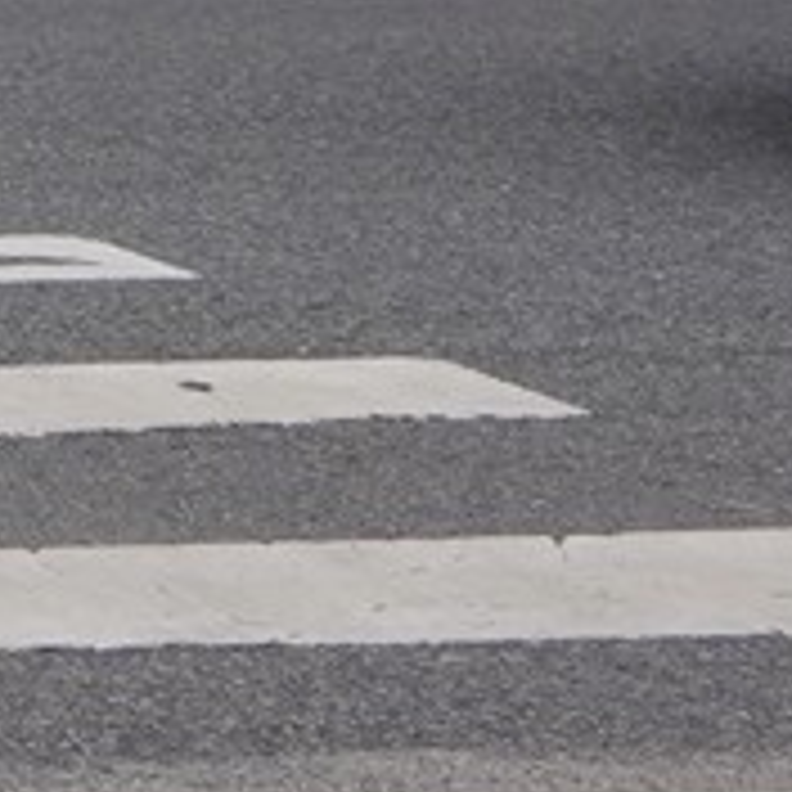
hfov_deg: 4.6
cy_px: -1980
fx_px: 8775
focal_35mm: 339
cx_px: -2781
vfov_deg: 4.8
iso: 400
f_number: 14
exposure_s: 1/100
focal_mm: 35
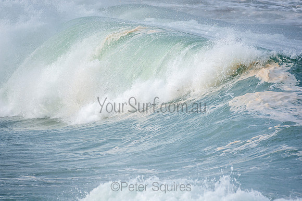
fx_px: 6293
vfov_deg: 1.8
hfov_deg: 2.7
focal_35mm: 750
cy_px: 100
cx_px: 151
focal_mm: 500
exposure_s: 1/1000
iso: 200
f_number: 5.6
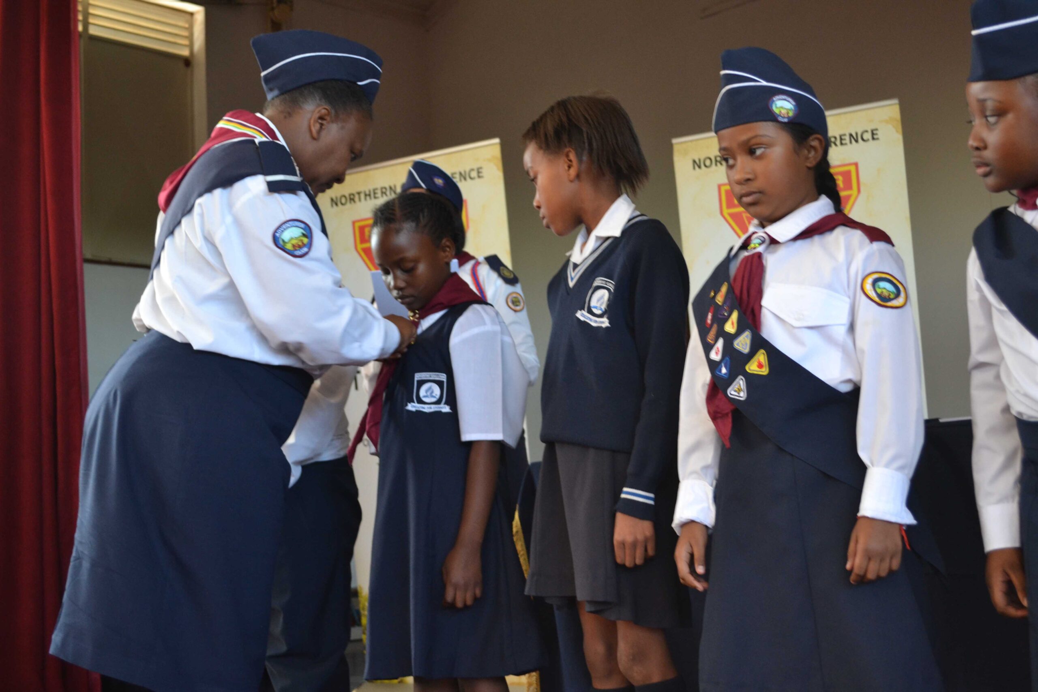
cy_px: 346
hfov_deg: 41.1
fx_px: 1384
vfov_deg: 28.1
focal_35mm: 48
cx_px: 519
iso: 900
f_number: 4.8
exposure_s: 1/60
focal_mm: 32
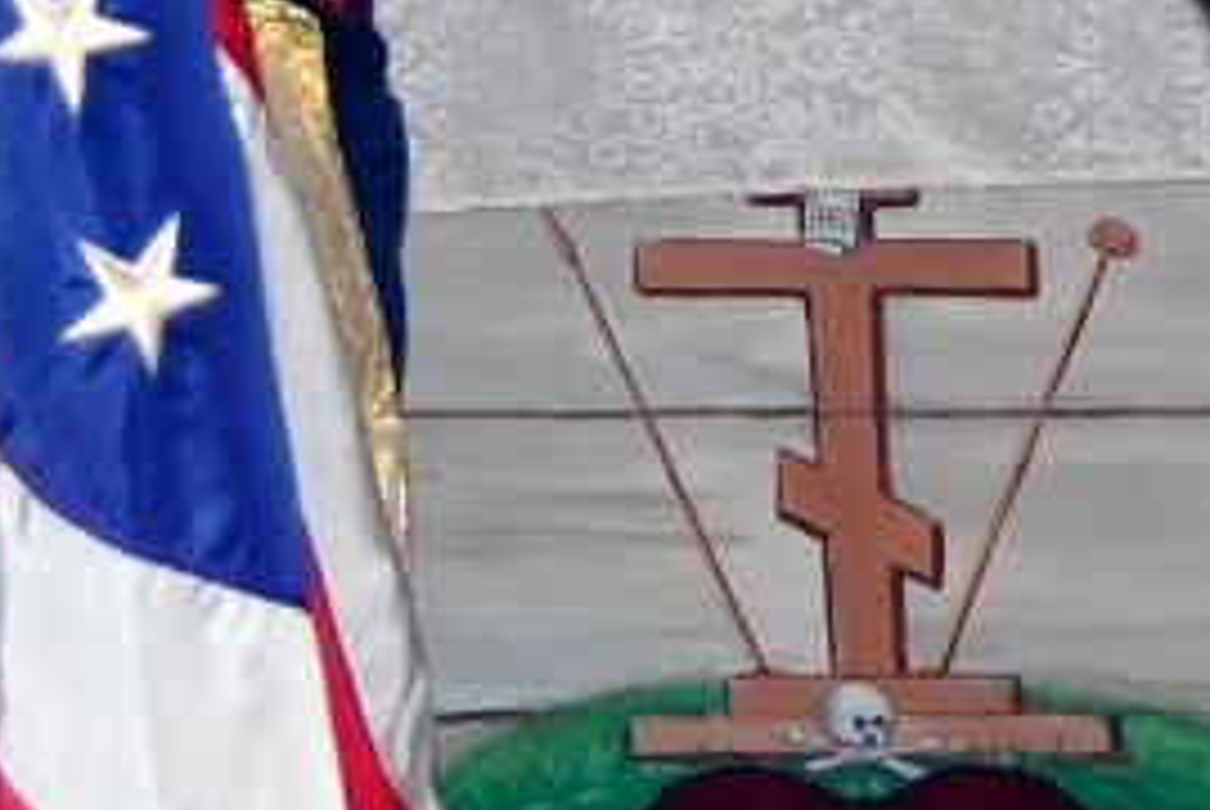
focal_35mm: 345
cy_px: -832
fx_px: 11608
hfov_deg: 6.0
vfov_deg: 3.9
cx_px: 625
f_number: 4.5
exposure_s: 1/60
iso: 250
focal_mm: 32
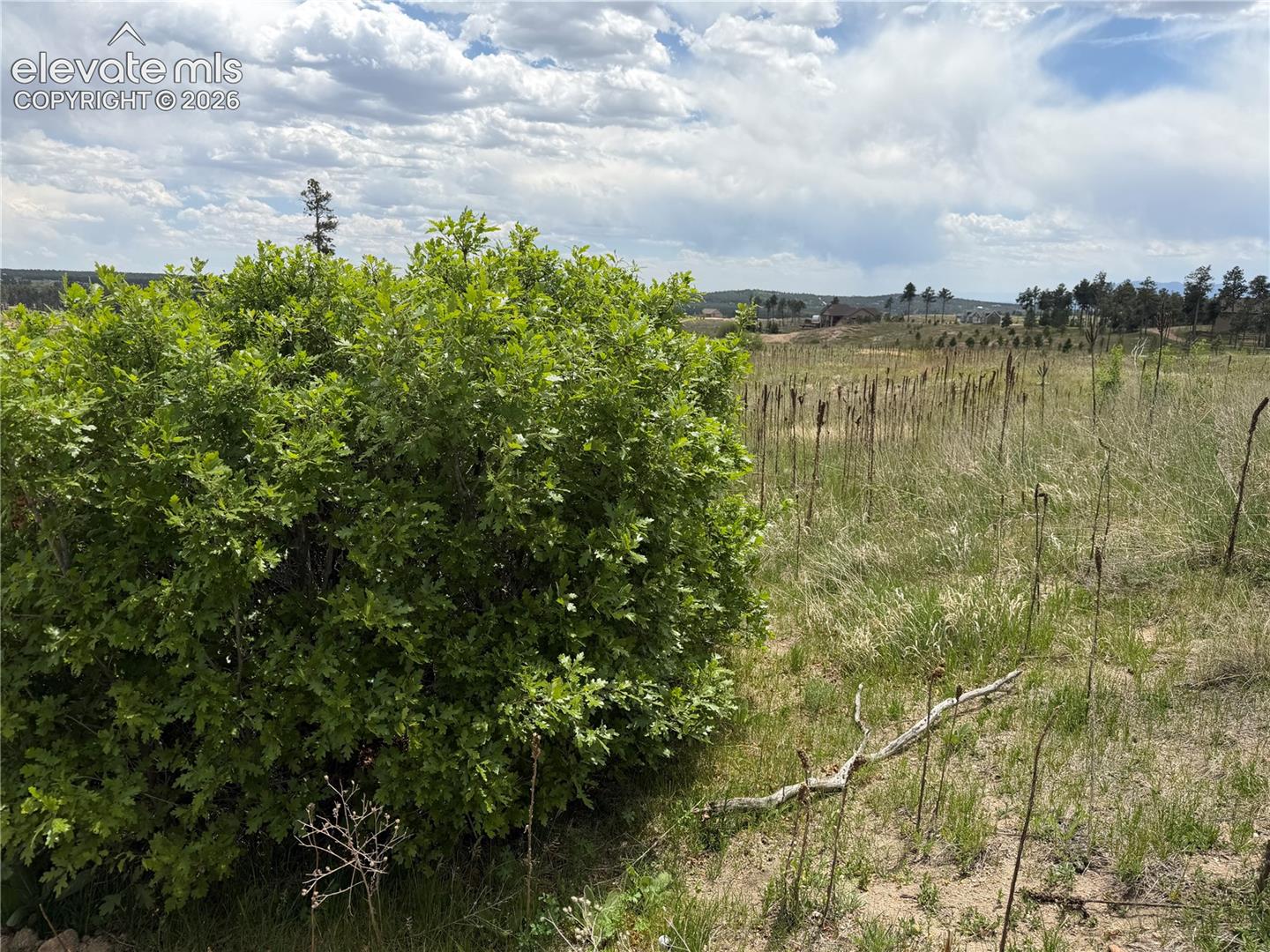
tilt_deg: -12.3
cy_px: 476
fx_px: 881
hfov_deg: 71.6
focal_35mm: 24
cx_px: 635
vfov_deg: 56.8
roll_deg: -0.8
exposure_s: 1/6173
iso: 80
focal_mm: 6.76
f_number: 1.78
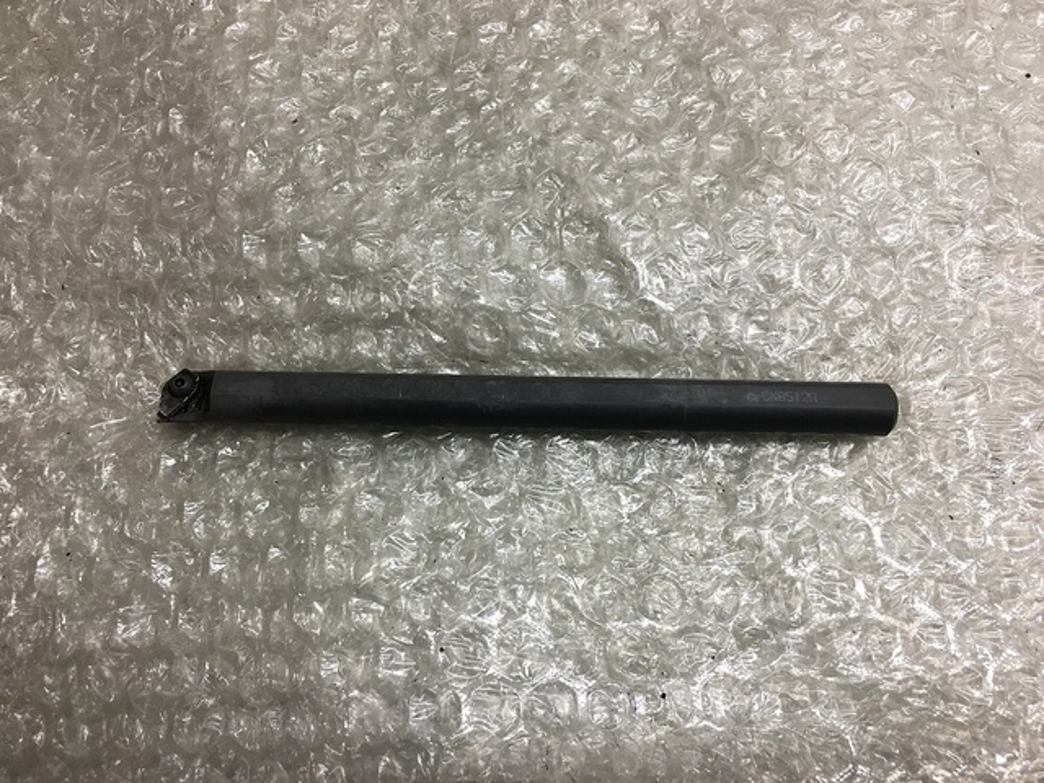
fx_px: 875
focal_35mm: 29
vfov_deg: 48.2
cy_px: 392
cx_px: 522
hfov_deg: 61.7
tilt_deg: -74.6
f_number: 2.2
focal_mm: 4.15
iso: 40
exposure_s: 1/120
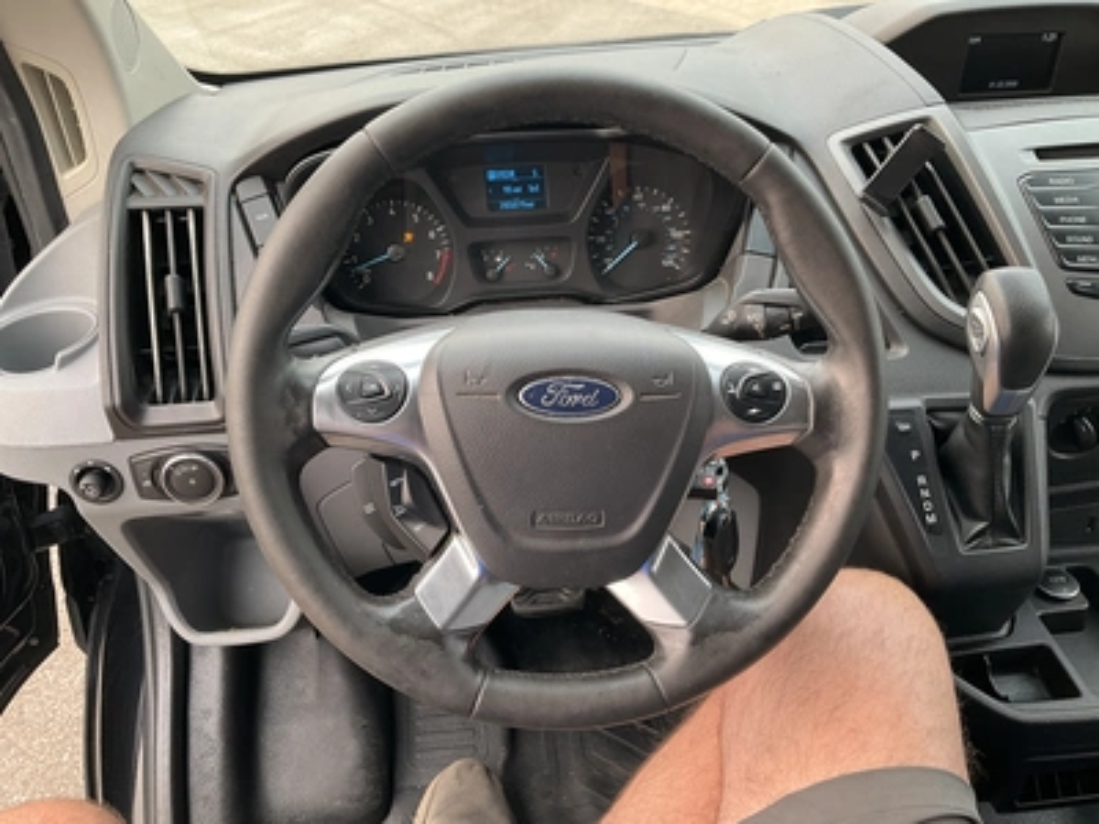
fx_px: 921
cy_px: 412
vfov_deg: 48.2
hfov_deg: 61.7
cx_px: 550
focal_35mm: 29
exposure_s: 1/122
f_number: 1.8
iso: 50
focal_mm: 3
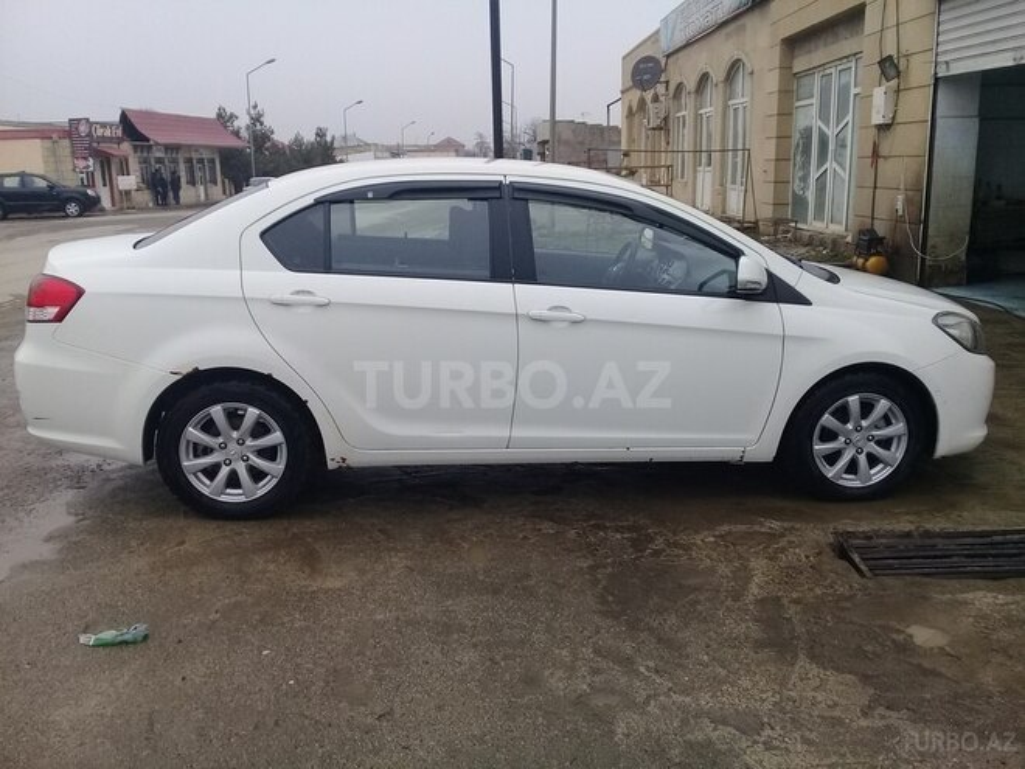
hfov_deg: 58.4
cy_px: 384
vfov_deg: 45.4
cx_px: 512
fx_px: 918
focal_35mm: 31
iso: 50
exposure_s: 1/114
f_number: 2.2
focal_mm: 3.3
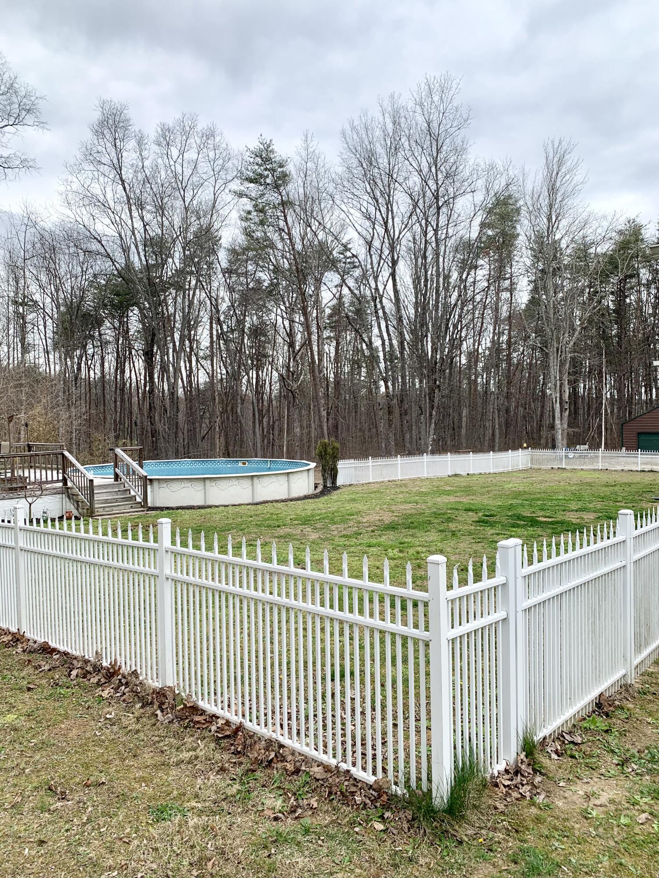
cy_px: 439
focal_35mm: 26
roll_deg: -1.4
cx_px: 330
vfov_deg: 67.3
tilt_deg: -2.2
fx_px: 660
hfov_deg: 53.1
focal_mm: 4.25
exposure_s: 1/1088
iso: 25
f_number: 1.8
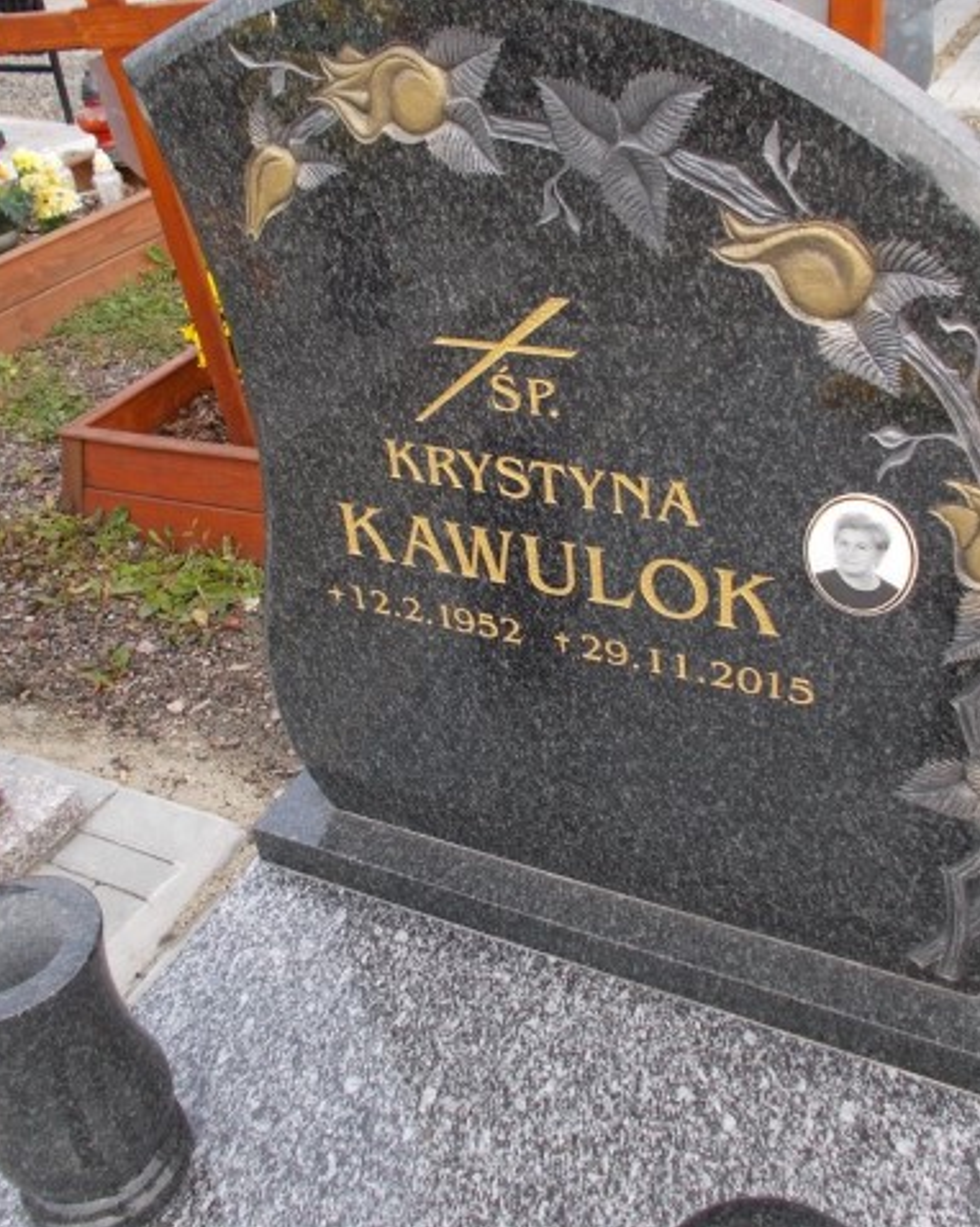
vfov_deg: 52.9
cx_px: 505
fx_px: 1233
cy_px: 614
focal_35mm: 34
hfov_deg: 43.3
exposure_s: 1/100
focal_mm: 4.6
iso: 80
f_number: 3.2
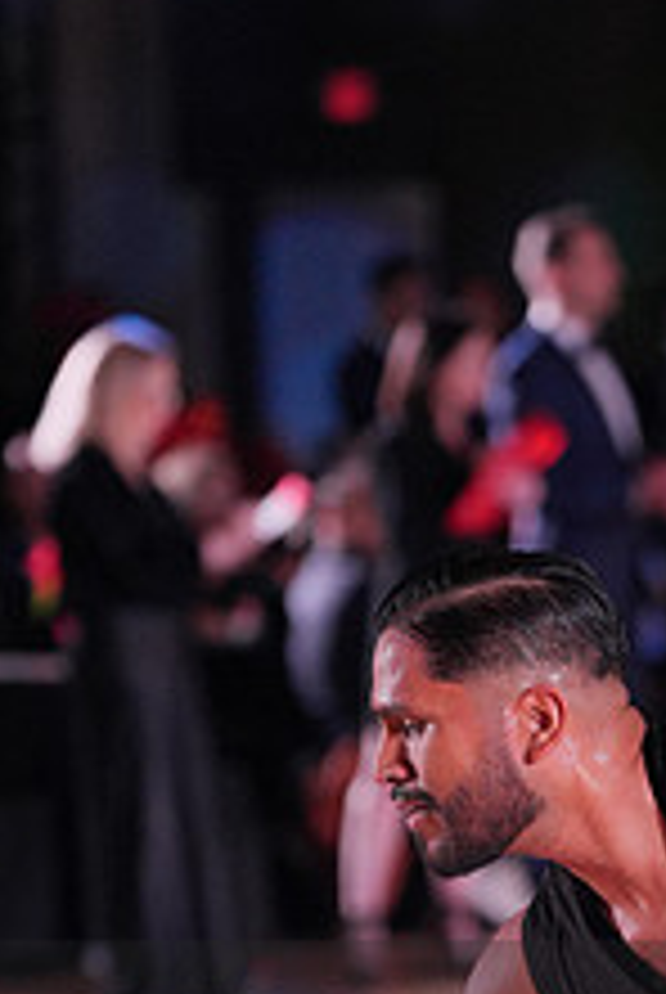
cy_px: 1093
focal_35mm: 320
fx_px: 8852
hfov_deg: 4.3
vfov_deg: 6.4
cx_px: 614
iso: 1600
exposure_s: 1/800
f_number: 2.8
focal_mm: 122
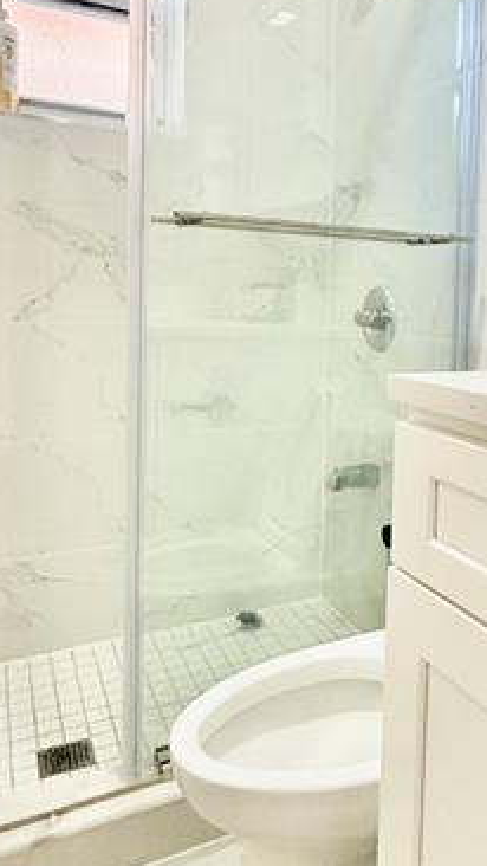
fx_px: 734
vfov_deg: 60.5
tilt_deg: -2.4
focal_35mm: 32
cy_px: 343
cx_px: 395
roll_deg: -2.3
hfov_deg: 35.4
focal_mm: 2.22
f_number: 2.2
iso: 250
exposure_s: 1/120
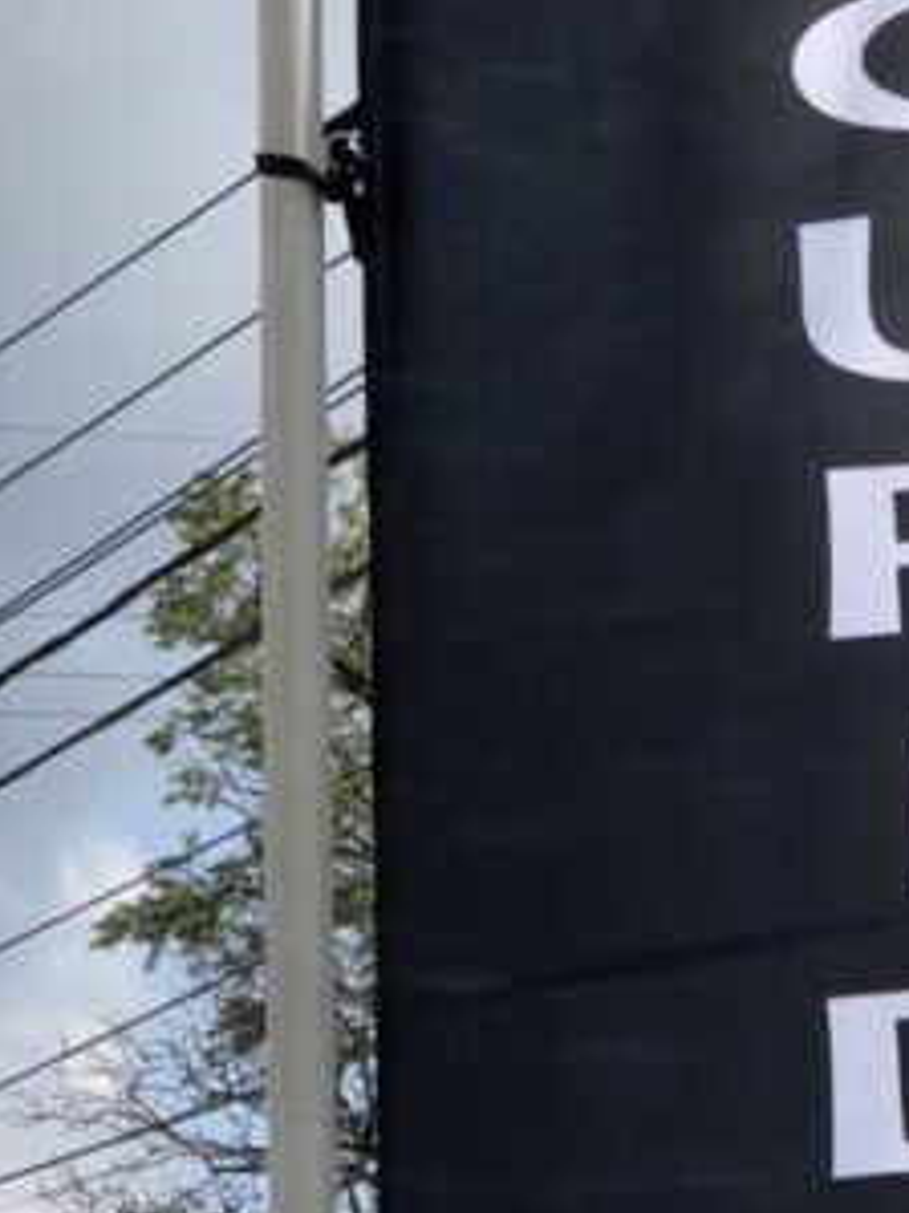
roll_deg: +1.5
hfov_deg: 7.6
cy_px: 252
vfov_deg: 10.1
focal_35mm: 195
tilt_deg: +18.3
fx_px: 6832
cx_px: 933
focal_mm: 6.6
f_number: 2.8
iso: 20
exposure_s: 1/706
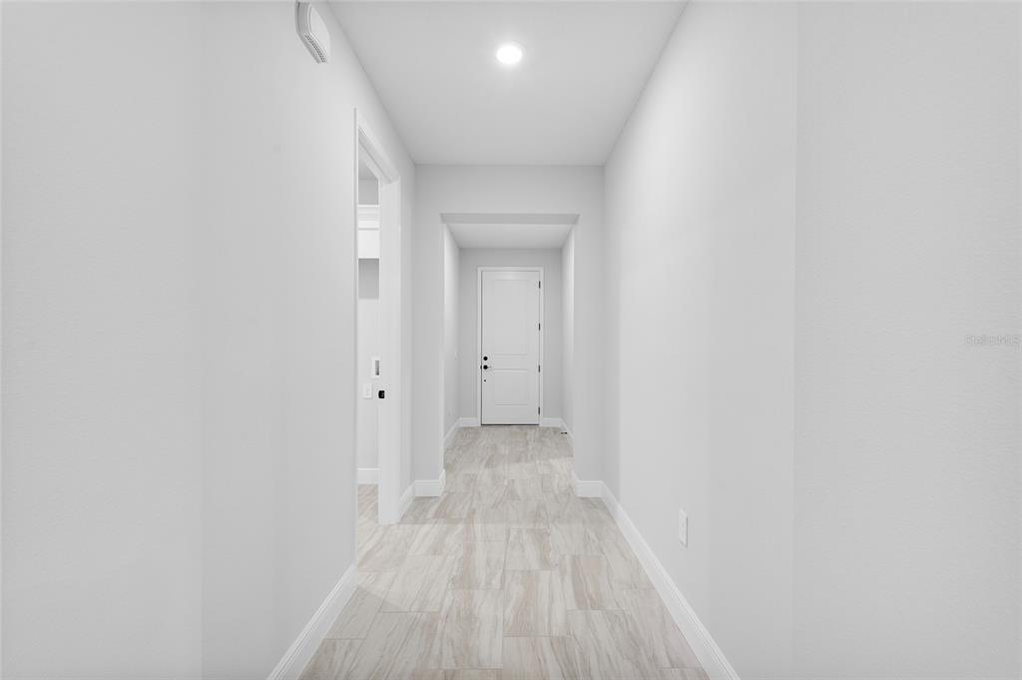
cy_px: 340
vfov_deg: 73.7
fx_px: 454
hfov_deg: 96.8
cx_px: 511
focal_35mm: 16
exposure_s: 1/1.25
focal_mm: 16
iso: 100
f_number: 9
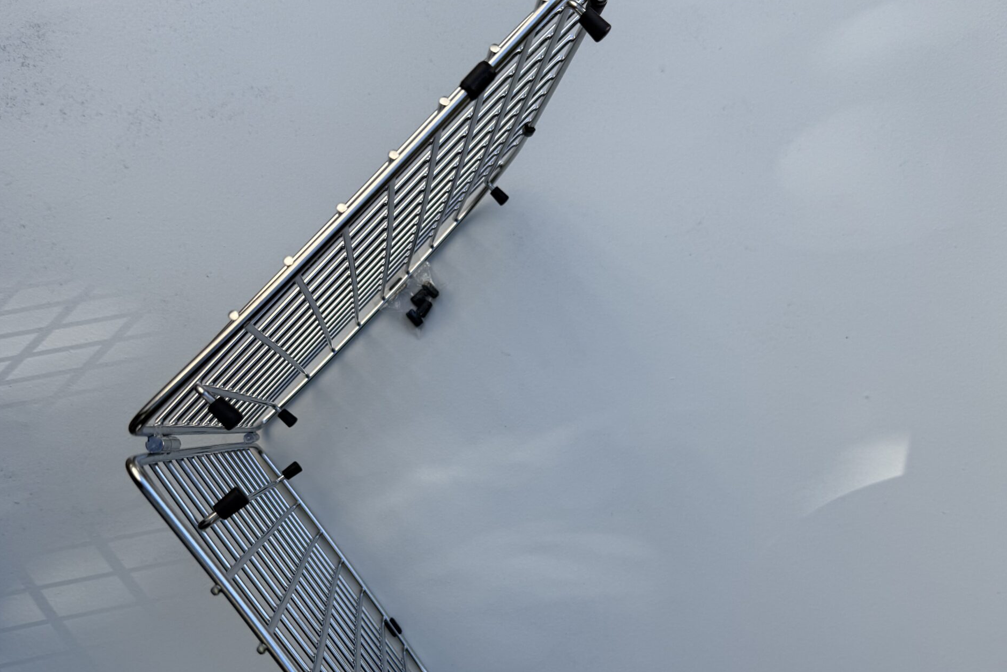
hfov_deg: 55.8
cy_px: 424
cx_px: 509
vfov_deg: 38.6
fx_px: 951
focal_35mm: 34
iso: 80
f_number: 1.78
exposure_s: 1/1192
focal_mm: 6.76
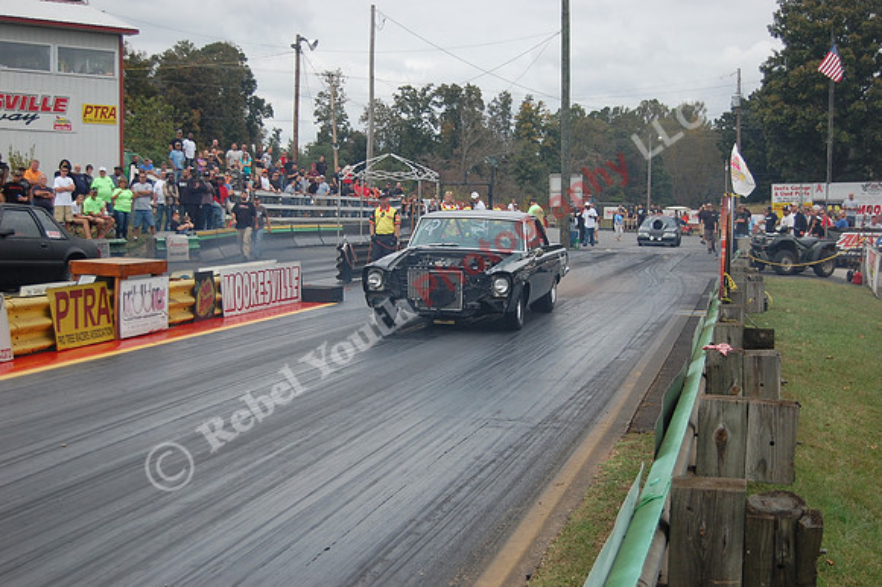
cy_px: 294
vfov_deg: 22.6
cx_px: 441
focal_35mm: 60
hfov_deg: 33.4
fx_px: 1469
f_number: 5
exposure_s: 1/1000
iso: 250
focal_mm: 40
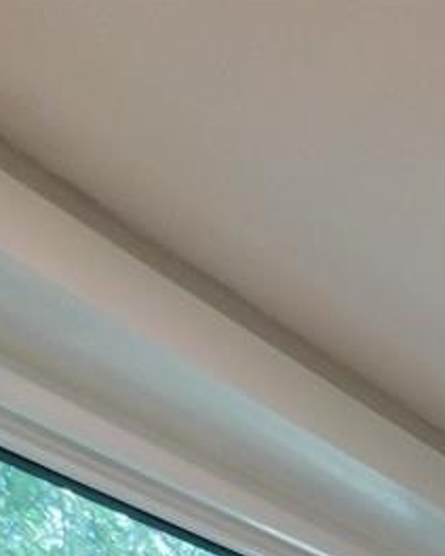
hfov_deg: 13.7
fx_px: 1680
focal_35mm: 102
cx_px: 774
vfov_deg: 14.2
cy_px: 1255
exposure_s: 1/30
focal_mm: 4
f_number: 3
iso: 125
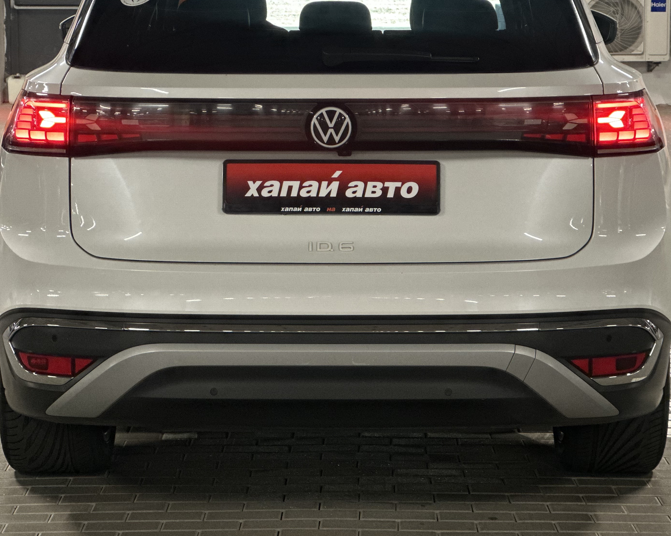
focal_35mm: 109
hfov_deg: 17.6
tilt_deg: -5.0
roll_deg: +0.6
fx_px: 2165
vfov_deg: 14.1
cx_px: 336
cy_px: 180
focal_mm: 9
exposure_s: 1/33
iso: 400
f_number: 2.8
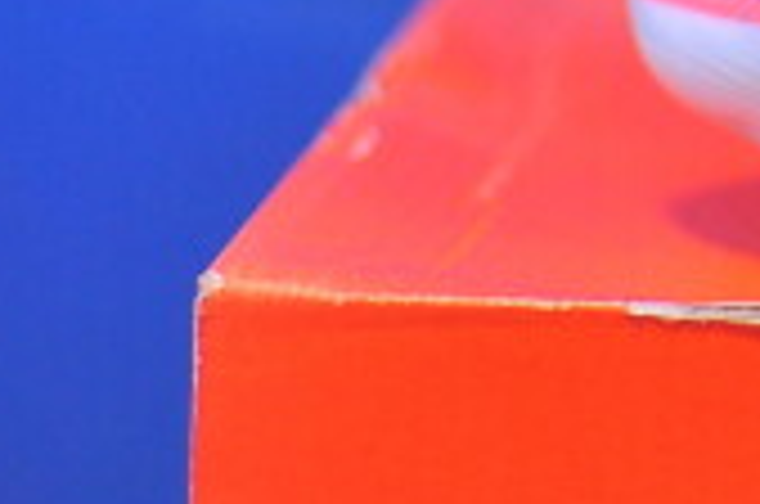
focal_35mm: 355
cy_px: -623
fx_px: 7480
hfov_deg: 5.6
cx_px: 1736
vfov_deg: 3.8
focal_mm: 50
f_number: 2.2
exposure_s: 1/320
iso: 250
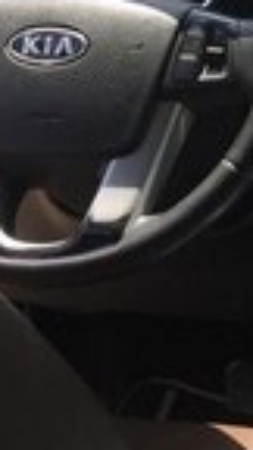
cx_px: 497
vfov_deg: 19.6
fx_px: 1300
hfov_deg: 10.3
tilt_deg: -14.6
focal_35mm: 109
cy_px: 188
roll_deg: +0.4
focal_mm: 4.15
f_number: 2.2
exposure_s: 1/399
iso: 32
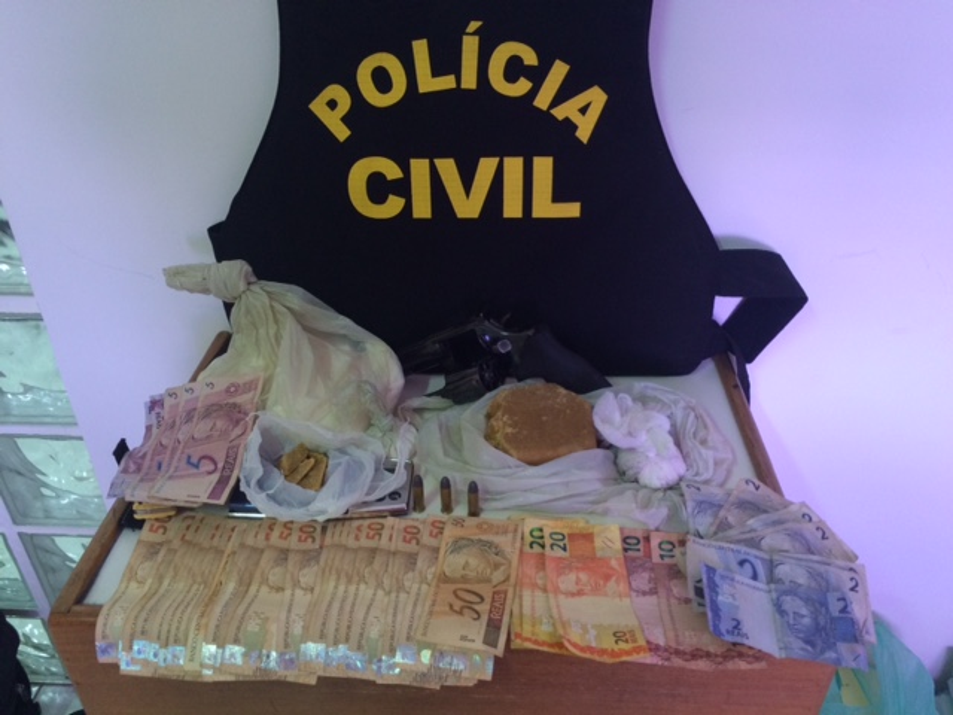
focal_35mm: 29
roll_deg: -0.6
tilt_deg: -35.1
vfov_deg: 48.2
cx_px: 476
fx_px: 798
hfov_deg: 61.7
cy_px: 358
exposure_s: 1/30
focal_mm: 4.15
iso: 125
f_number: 2.2
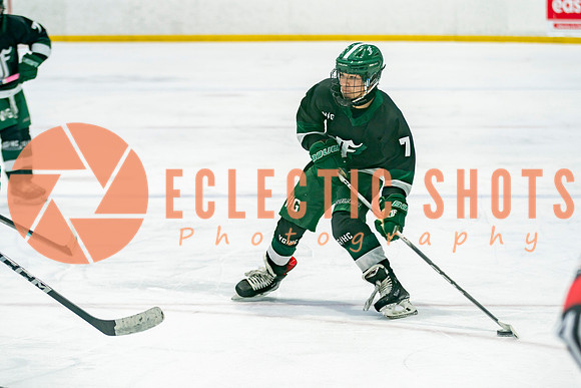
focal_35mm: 169
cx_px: 283
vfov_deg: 8.1
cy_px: 201
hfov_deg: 12.1
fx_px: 2735
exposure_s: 1/640
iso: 320
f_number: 3.2
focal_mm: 123
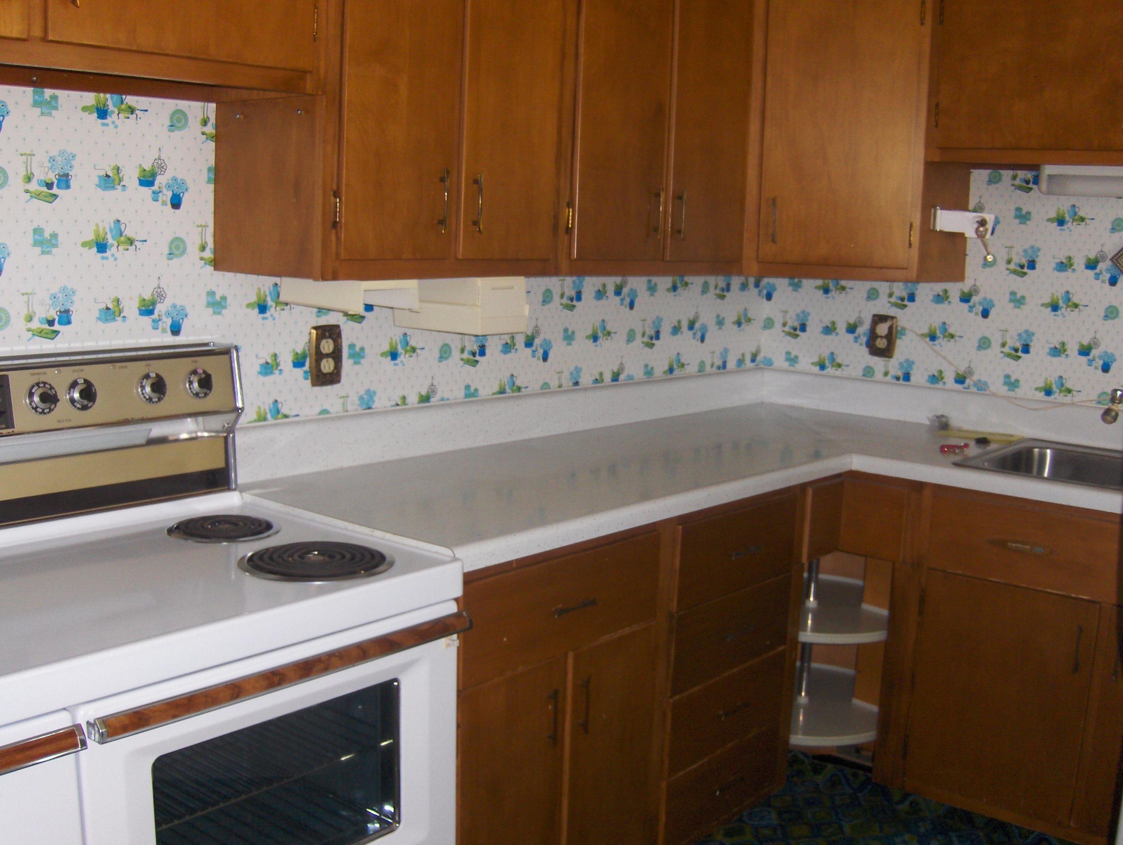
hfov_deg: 51.3
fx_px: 1169
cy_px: 427
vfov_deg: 39.7
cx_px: 549
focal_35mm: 36
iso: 100
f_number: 2.8
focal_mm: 7.5
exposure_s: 1/60
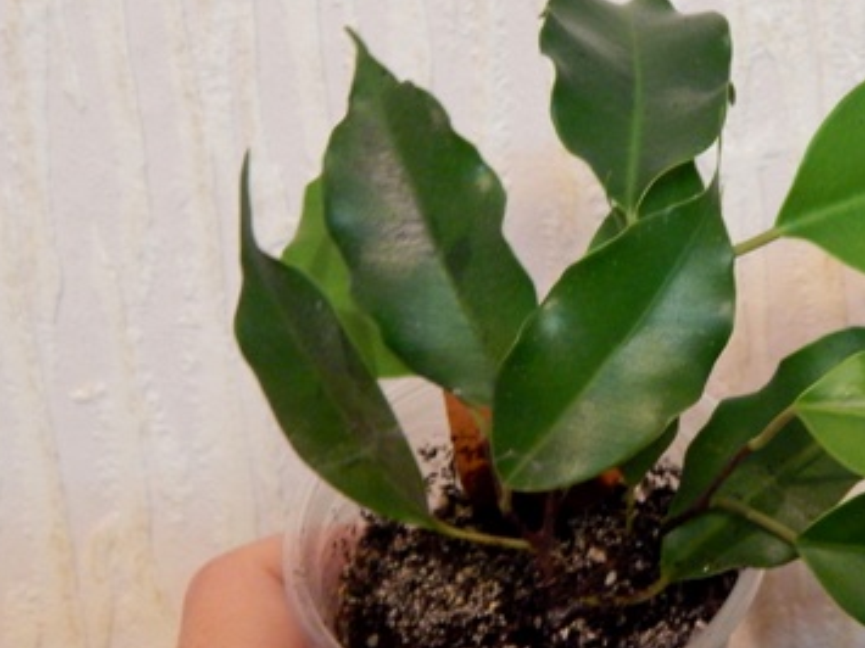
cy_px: 359
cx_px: 763
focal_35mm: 75
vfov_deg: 19.6
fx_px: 1874
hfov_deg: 25.3
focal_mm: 6.8
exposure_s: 1/15
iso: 400
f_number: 3.4
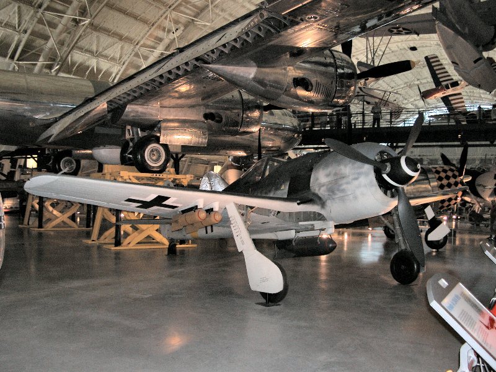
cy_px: 186
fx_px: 502
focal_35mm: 35
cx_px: 248
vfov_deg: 40.7
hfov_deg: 52.6
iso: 200
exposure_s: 1/60
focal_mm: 8.9
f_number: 2.8
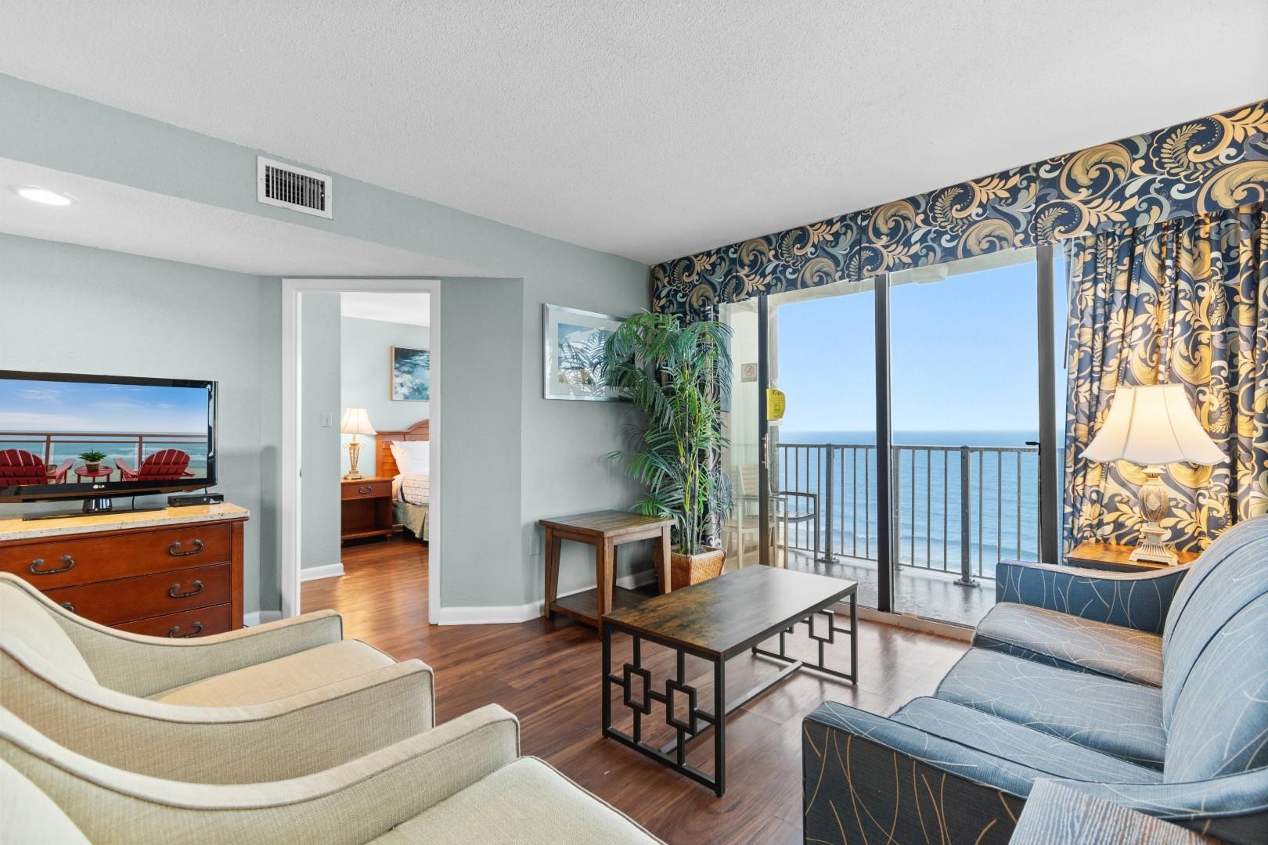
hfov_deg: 100.4
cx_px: 634
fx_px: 528
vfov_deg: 77.3
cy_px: 422
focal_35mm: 15
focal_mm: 10
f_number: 4.5
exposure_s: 1/3
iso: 100
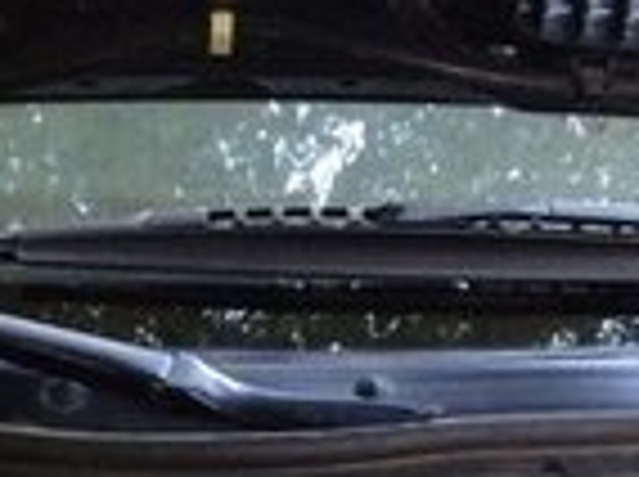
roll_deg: -0.1
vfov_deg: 9.8
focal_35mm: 135
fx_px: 2488
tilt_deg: -41.1
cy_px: 1091
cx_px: 216
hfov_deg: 14.6
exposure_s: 1/33
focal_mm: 4.15
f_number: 2.2
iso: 80
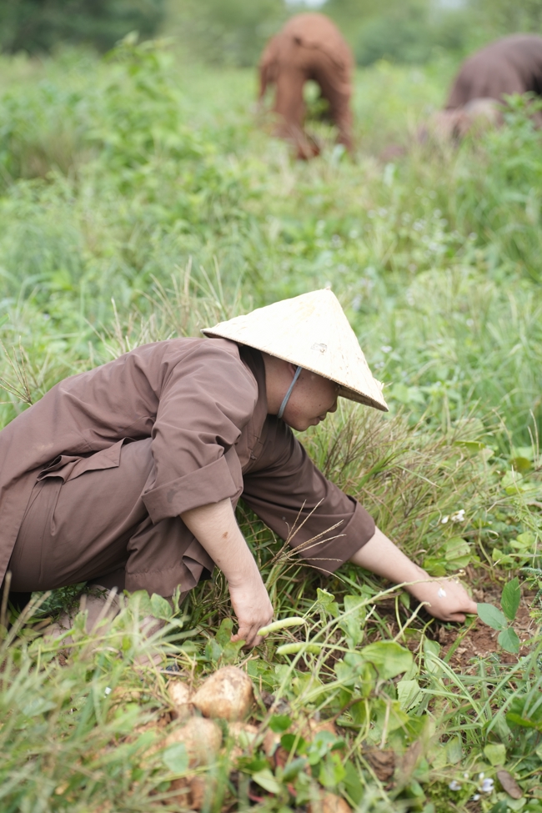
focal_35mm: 102
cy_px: 406
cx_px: 271
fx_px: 2303
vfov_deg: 20.0
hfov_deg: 13.4
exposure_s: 1/1000
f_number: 3.2
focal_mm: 102
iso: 400
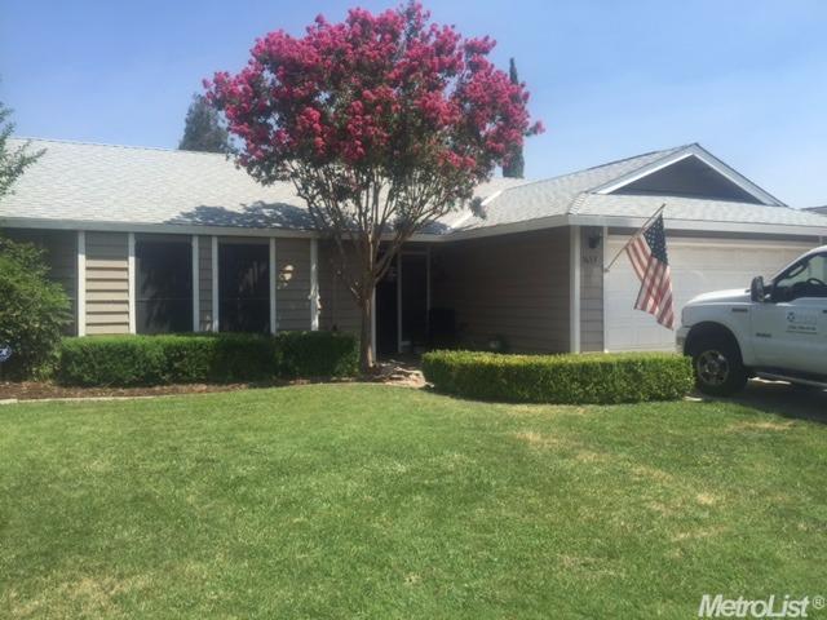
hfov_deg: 61.7
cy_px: 310
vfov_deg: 48.2
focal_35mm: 29
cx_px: 414
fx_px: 693
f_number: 2.2
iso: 32
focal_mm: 4.15
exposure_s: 1/1721
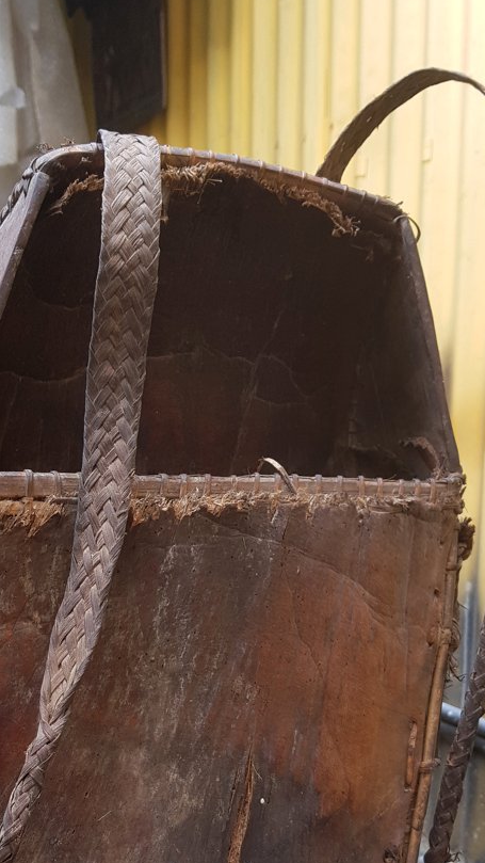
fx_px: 960
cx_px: 172
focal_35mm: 42
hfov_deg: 28.2
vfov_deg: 47.5
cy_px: 579
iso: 50
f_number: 1.7
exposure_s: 1/100
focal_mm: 4.3
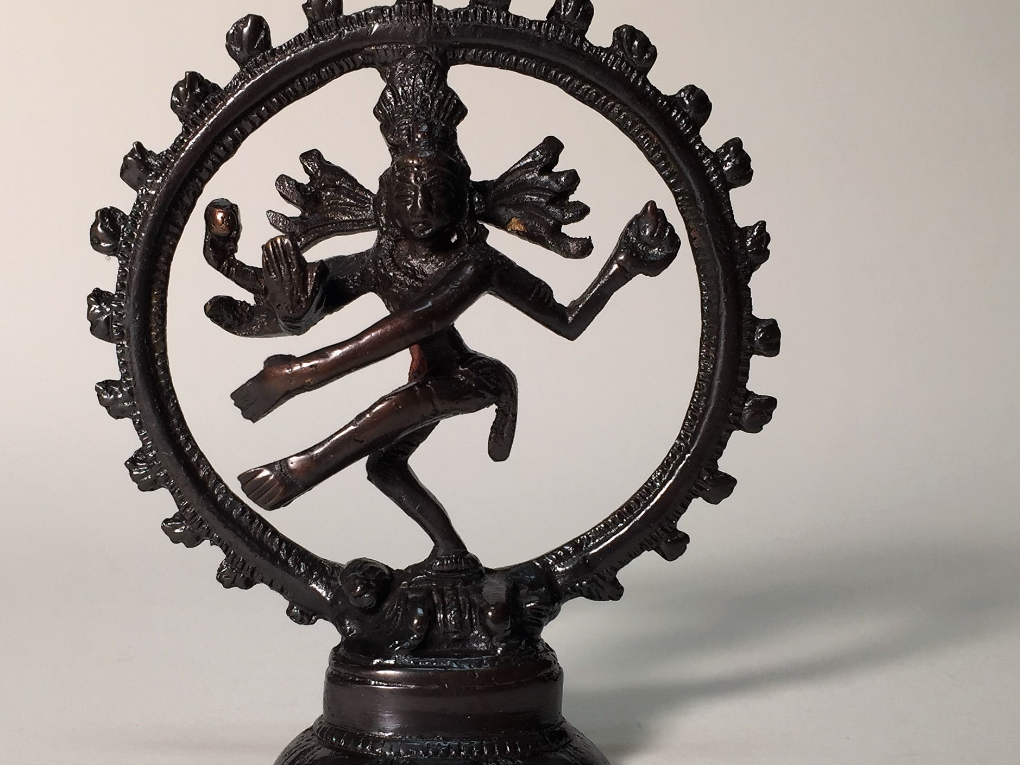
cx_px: 418
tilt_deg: -3.9
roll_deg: -1.0
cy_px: 378
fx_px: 1120
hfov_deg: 48.7
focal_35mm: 38
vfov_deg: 37.7
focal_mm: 4.15
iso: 32
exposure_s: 1/100
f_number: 2.2
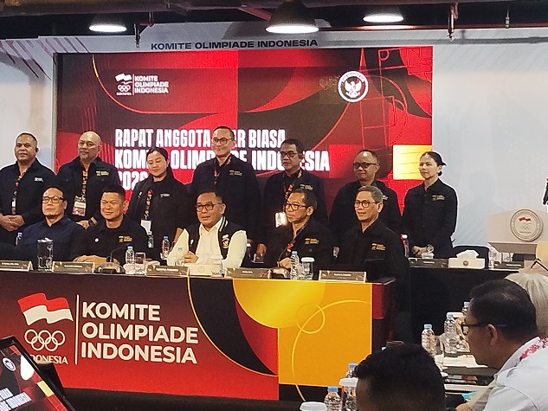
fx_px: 1251
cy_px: 133
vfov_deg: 18.6
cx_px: 235
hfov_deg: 24.7
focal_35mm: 79
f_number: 1.7
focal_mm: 5.31
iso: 250
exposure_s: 1/33
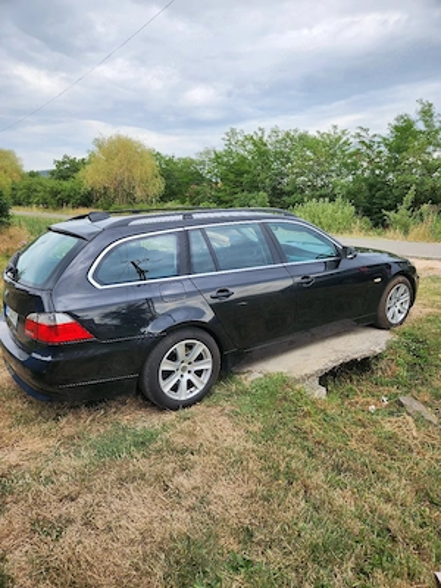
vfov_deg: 73.9
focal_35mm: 23
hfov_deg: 58.9
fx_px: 391
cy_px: 294
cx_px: 220
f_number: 1.8
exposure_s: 1/556
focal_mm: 5.4
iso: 20
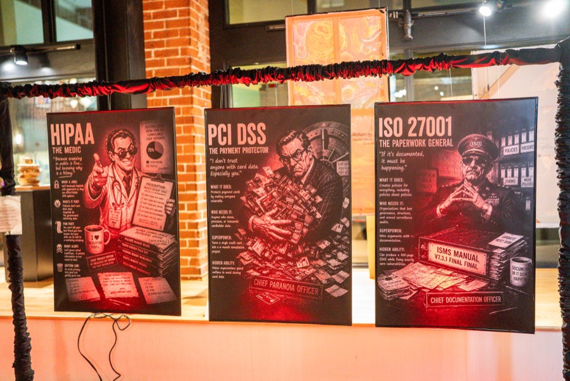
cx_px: 285
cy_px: 190
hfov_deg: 54.4
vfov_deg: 37.9
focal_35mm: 35
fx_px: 554
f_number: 2.2
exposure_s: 1/250
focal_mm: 35
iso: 12800
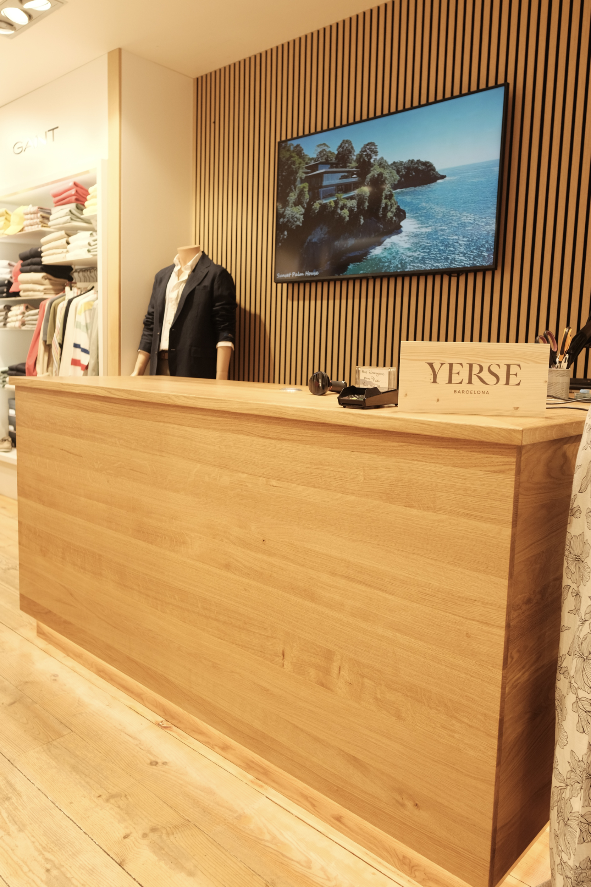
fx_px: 591
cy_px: 444
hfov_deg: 53.1
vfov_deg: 73.8
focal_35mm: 24
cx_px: 296
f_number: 2.8
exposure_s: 1/125
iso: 400
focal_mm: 16
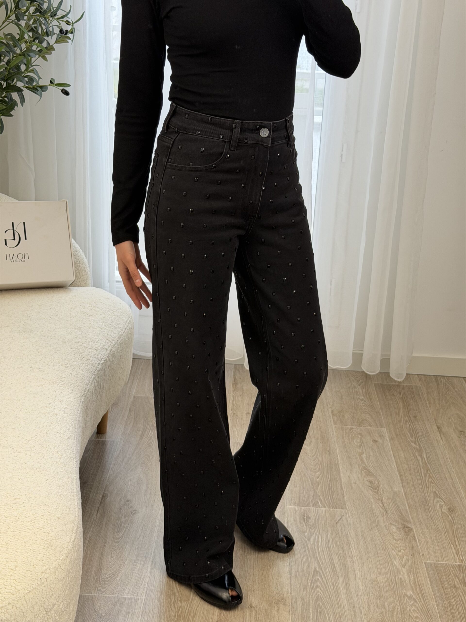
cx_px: 233
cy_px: 311
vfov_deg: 39.7
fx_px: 862
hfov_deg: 30.3
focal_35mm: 48
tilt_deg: -34.0
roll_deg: -2.7
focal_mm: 6.76
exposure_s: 1/50
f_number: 1.78
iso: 50
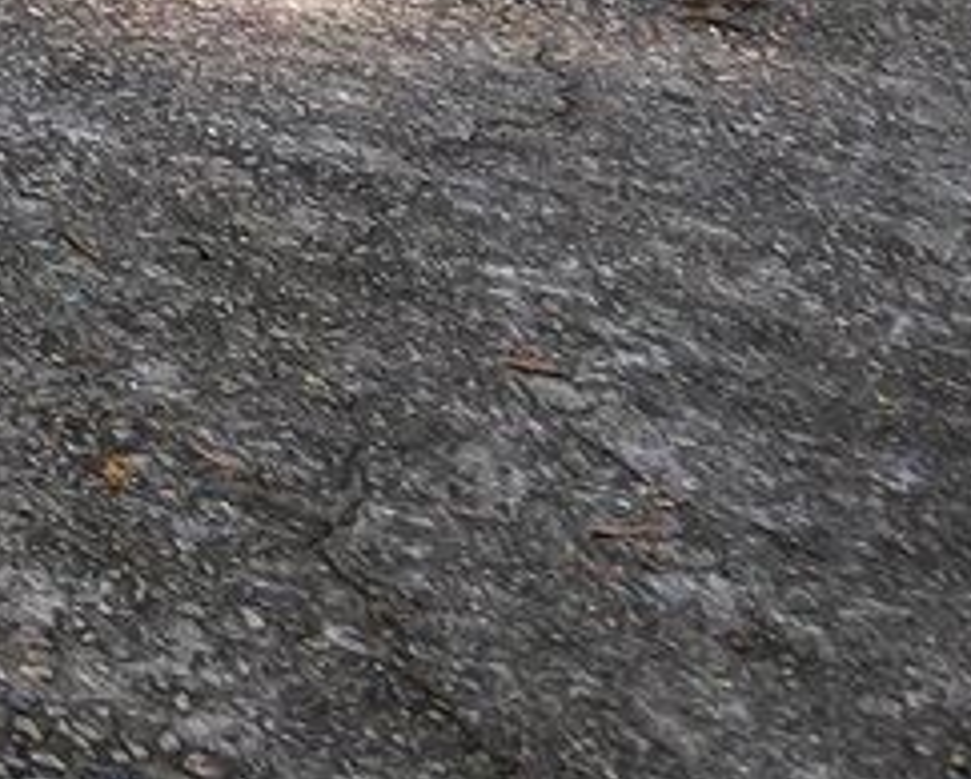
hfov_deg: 9.9
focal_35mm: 127
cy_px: -1452
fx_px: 3653
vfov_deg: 9.7
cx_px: -2203
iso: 640
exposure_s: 1/200
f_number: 4
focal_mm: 16
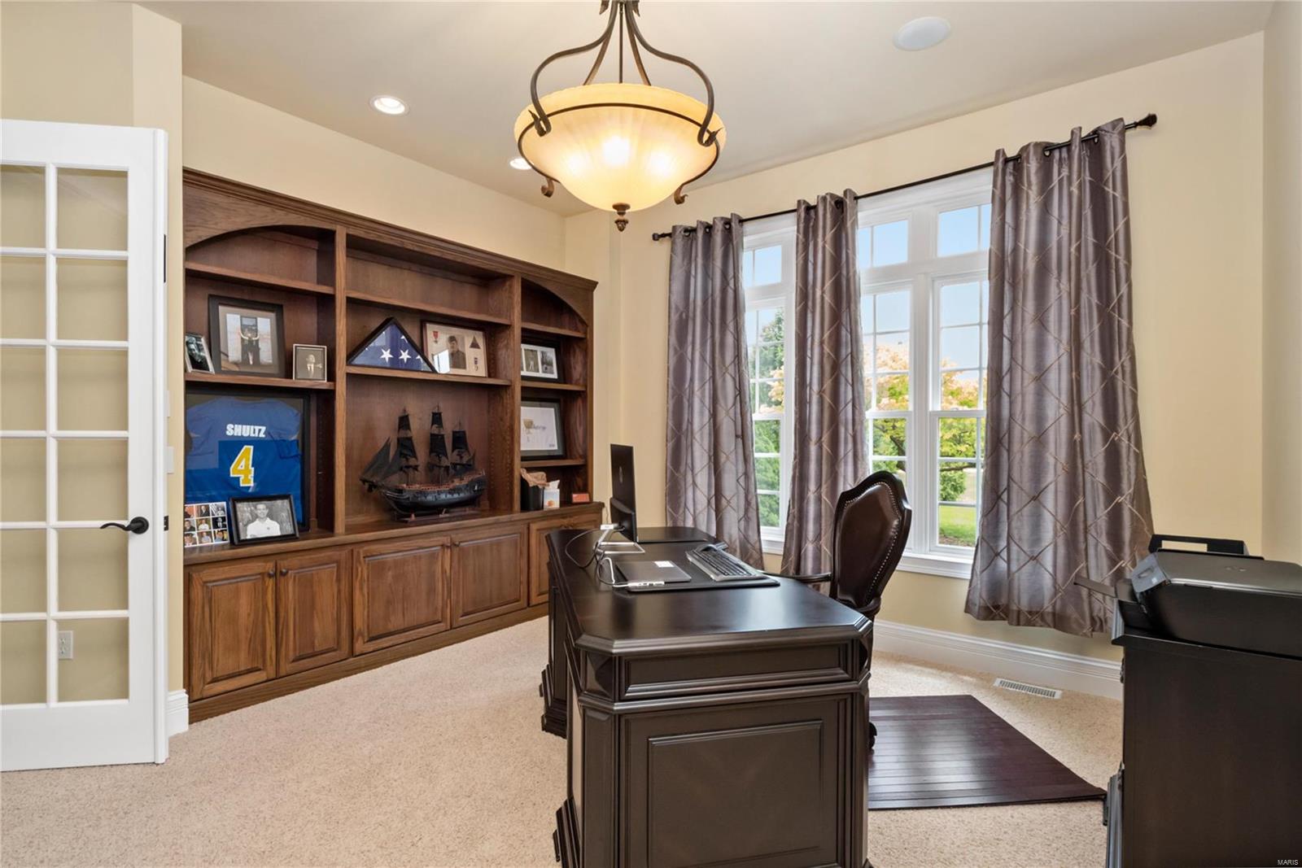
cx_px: 651
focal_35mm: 18
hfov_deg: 90.0
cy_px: 434
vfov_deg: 67.4
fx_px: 651
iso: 640
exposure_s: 1/60
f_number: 9
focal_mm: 9
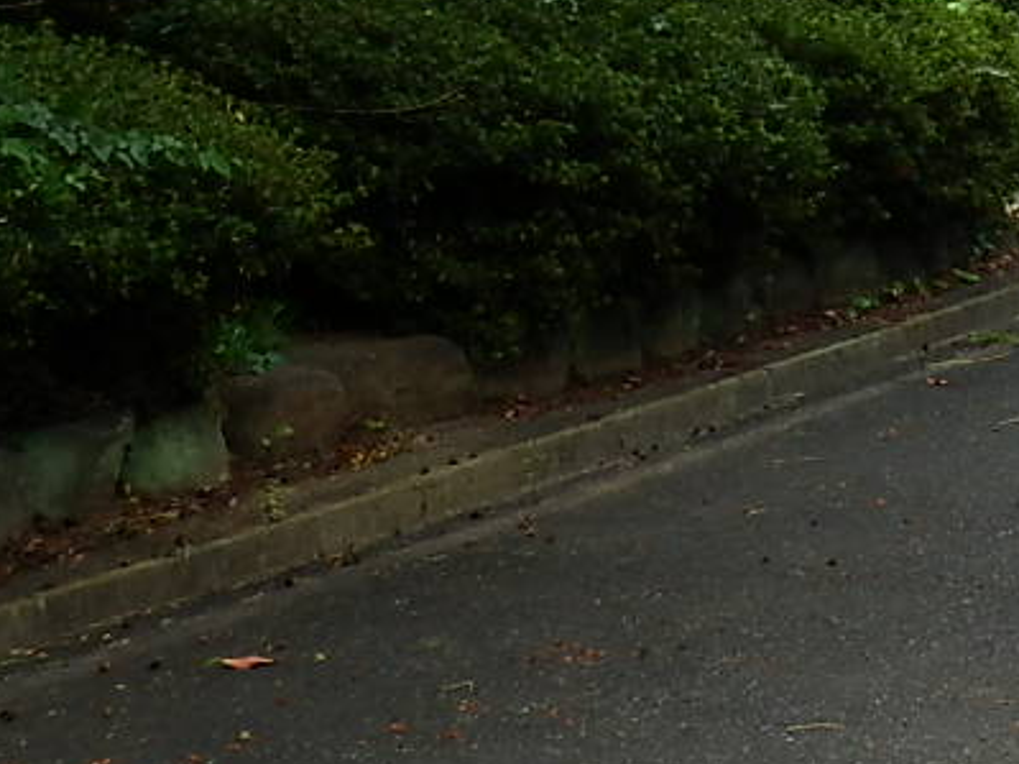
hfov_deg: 9.6
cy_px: -202
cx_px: 1254
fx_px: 5945
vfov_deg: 7.3
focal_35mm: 202
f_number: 4.6
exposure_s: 1/125
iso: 80
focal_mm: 11.1
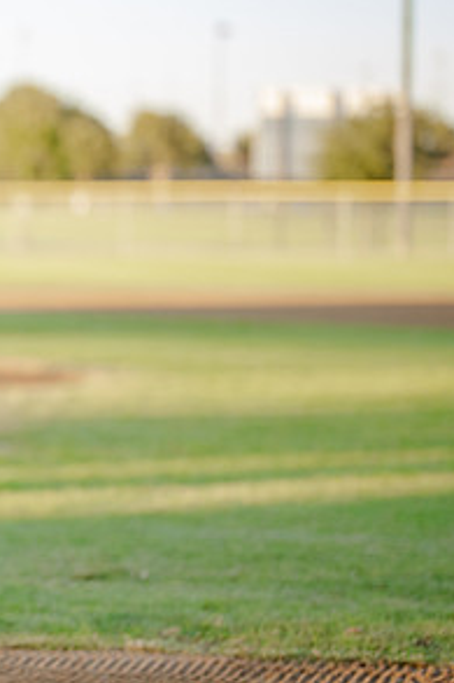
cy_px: 353
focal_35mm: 134
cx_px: -199
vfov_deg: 15.3
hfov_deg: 9.9
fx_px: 2538
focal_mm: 50
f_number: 1.2
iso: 250
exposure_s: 1/1600
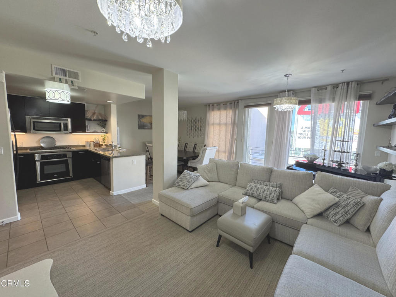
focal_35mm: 14
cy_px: 148
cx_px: 198
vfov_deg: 85.7
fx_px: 160
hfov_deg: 102.1
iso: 200
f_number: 2.2
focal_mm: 2.22
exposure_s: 1/120
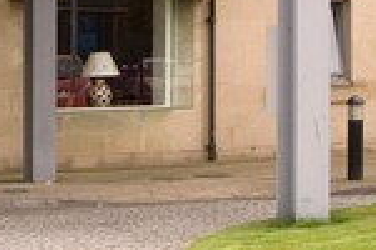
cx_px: -33
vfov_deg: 9.4
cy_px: -88
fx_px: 1493
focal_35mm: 143
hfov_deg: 14.1
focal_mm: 28
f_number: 9
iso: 200
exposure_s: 1/80
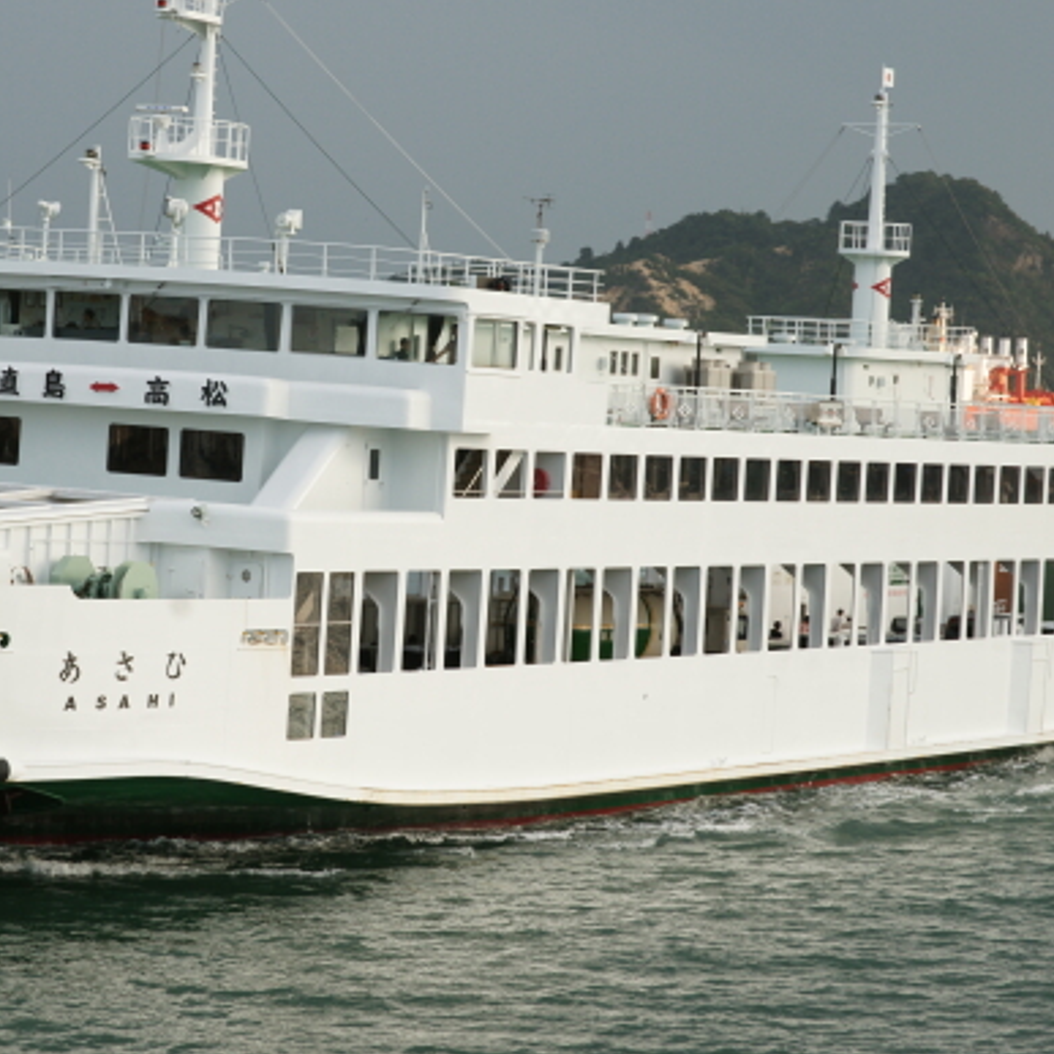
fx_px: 4237
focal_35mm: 123
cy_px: 415
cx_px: 335
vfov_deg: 14.2
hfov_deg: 14.2
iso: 200
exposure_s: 1/125
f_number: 8
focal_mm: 70
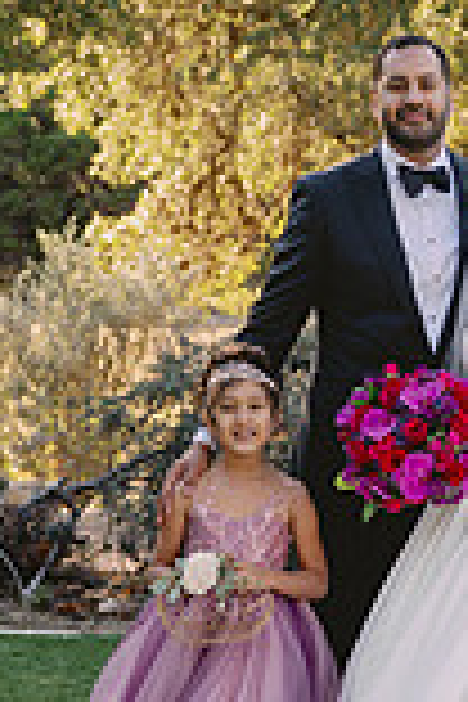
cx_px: 547
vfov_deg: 13.8
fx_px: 2866
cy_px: 634
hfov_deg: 9.2
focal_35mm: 147
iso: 100
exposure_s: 1/250
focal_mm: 51
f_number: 3.5
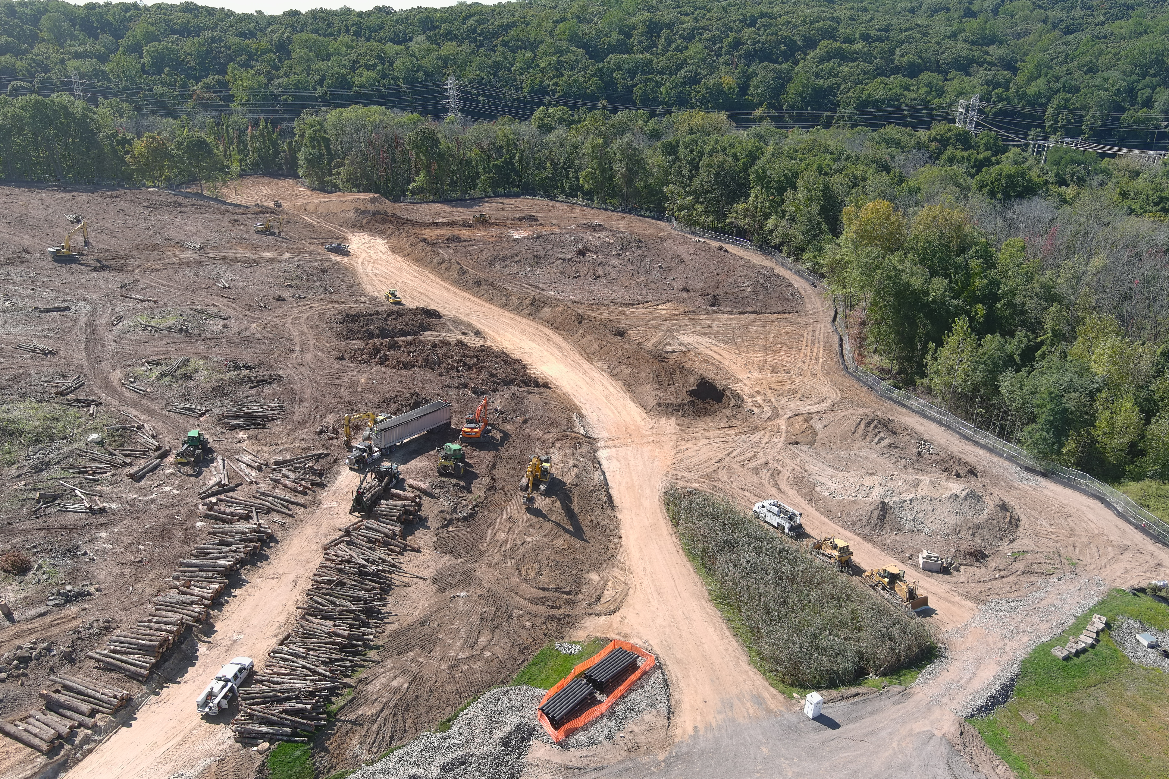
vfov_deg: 45.0
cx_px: 584
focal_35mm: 29
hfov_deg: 63.7
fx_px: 942
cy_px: 390
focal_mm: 10.57
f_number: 2.8
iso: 100
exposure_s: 1/800
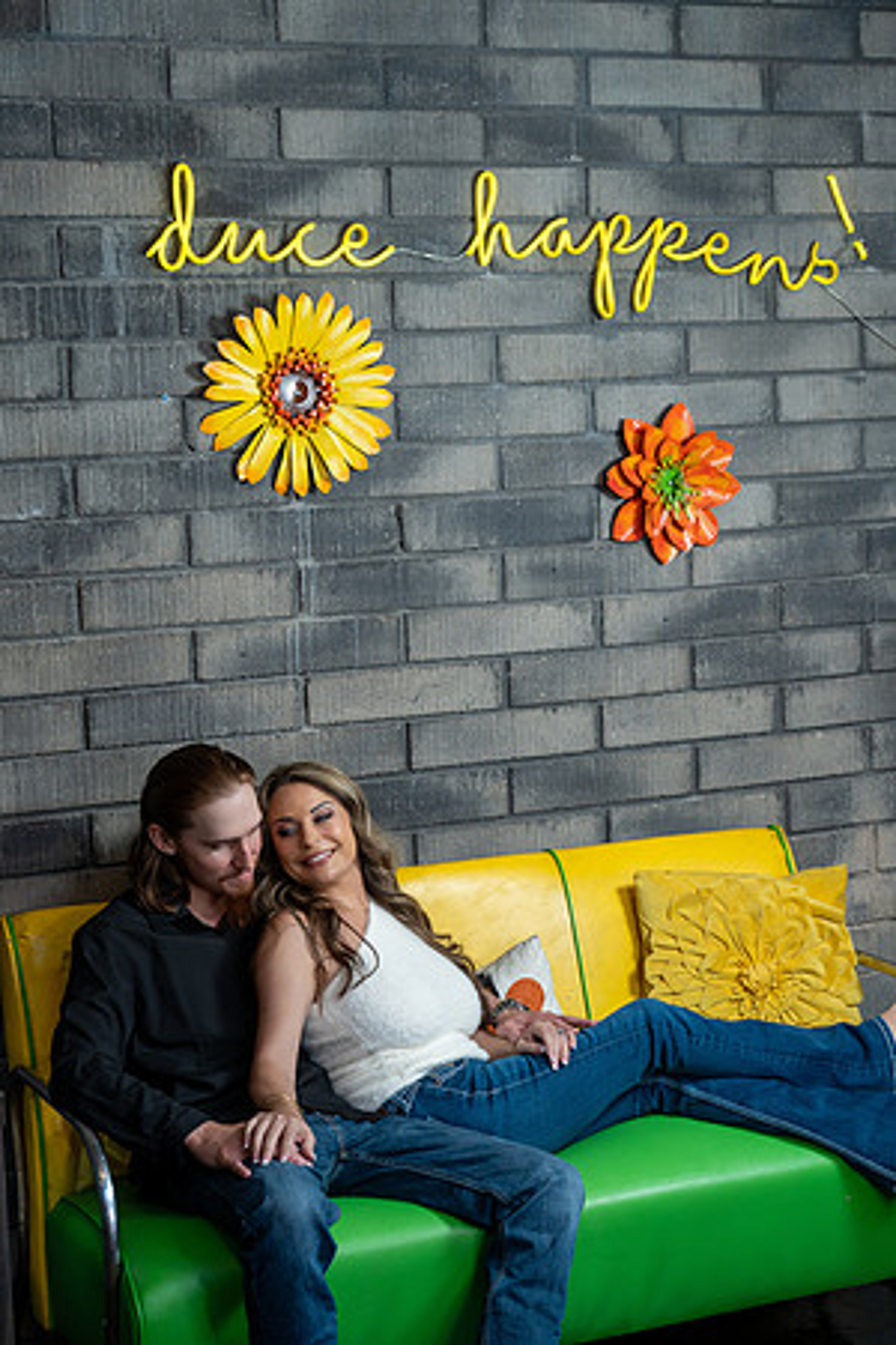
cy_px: 672
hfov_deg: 22.3
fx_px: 2277
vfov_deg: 32.9
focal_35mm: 61
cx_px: 448
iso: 640
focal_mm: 61
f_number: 4
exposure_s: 1/60
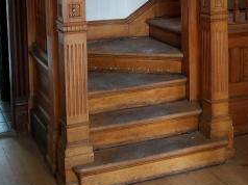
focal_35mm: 70
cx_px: 203
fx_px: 501
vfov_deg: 20.3
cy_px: -1
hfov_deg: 27.2
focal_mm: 4.25
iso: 250
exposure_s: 1/10
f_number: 1.7
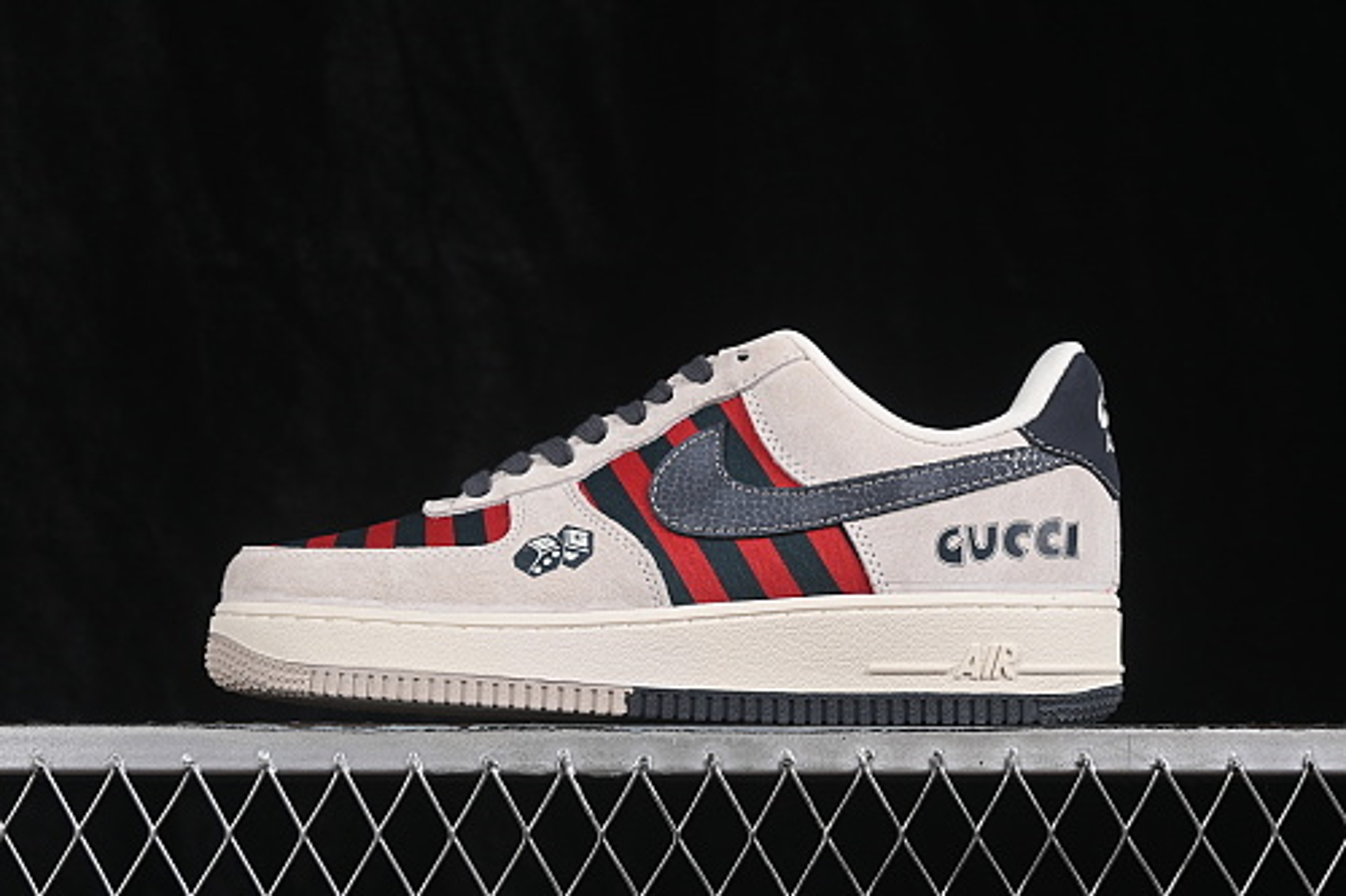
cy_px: 448
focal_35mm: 75
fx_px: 2803
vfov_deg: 18.2
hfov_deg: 27.0
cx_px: 673
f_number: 8
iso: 160
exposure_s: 1/80
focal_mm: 50
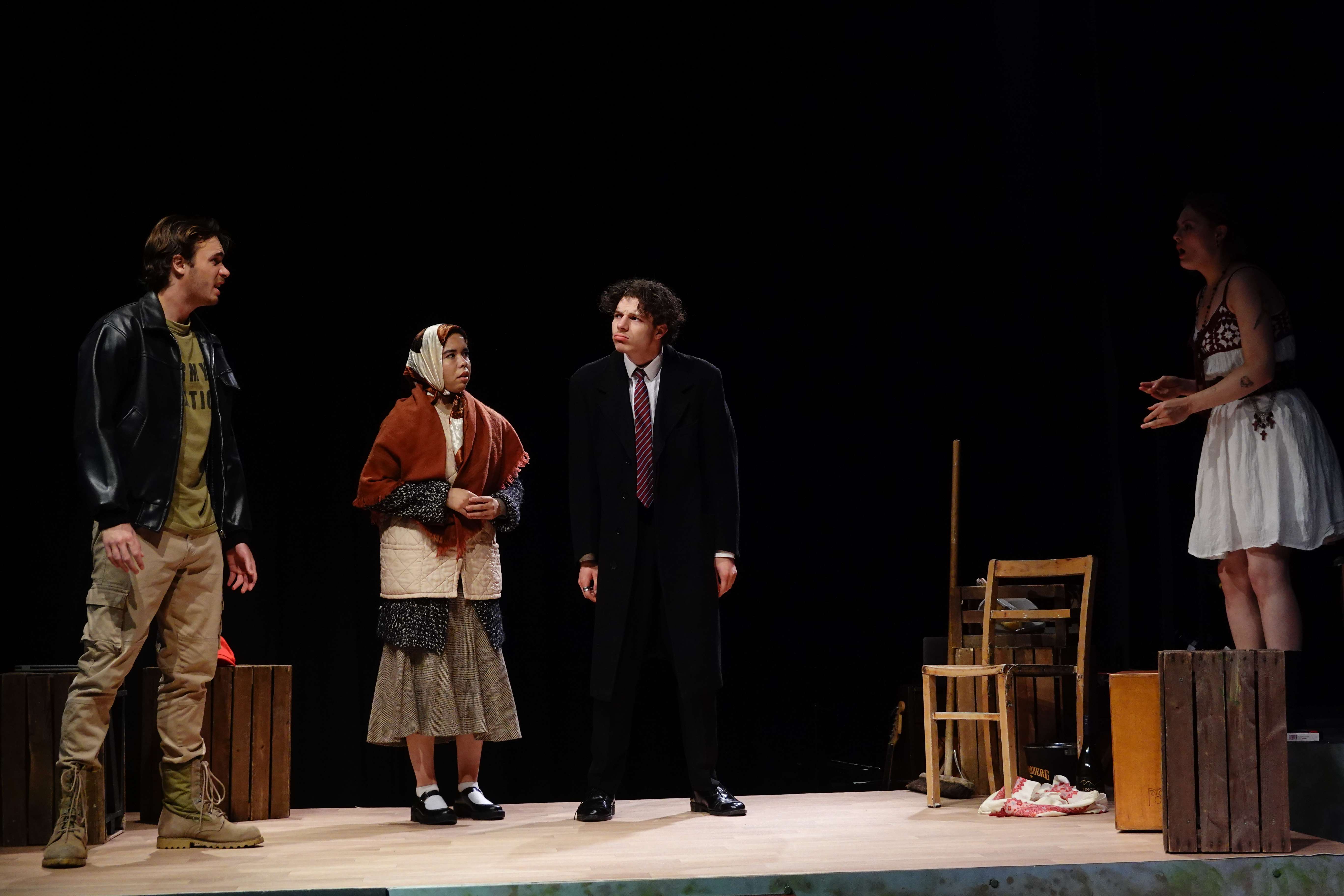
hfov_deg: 32.4
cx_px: 672
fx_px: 2314
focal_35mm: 62
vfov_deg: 21.9
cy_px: 448
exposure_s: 1/160
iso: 1000
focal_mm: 22.92
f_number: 4
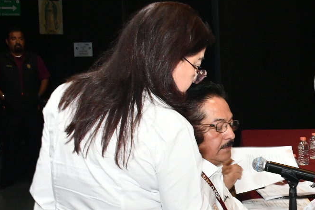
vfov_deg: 16.8
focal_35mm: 81
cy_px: 144
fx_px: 709
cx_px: 316
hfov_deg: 23.9
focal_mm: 22
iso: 2800
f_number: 10
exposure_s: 1/40
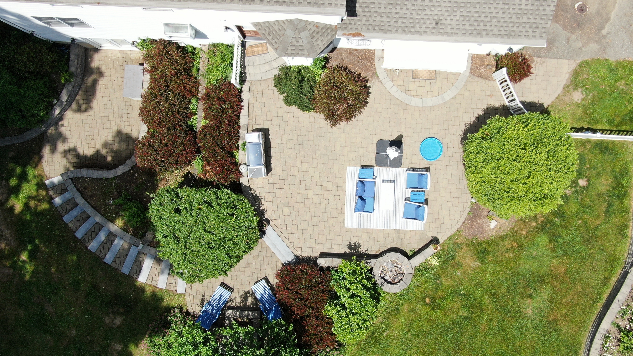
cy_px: 179
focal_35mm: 33
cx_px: 319
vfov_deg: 35.6
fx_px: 554
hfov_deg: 59.5
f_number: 3.1
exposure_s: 1/1000
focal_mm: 5.22
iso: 100
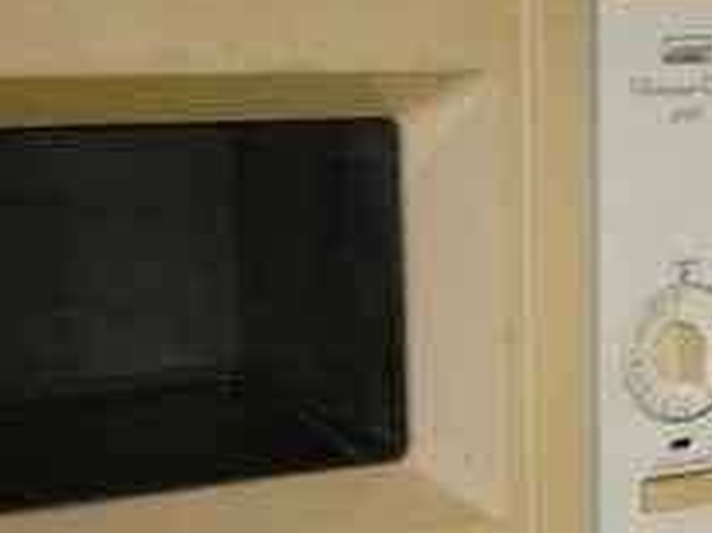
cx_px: 767
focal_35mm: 102
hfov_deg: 18.6
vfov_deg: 14.3
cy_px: 481
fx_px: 2097
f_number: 2.4
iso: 160
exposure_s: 1/16
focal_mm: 4.12
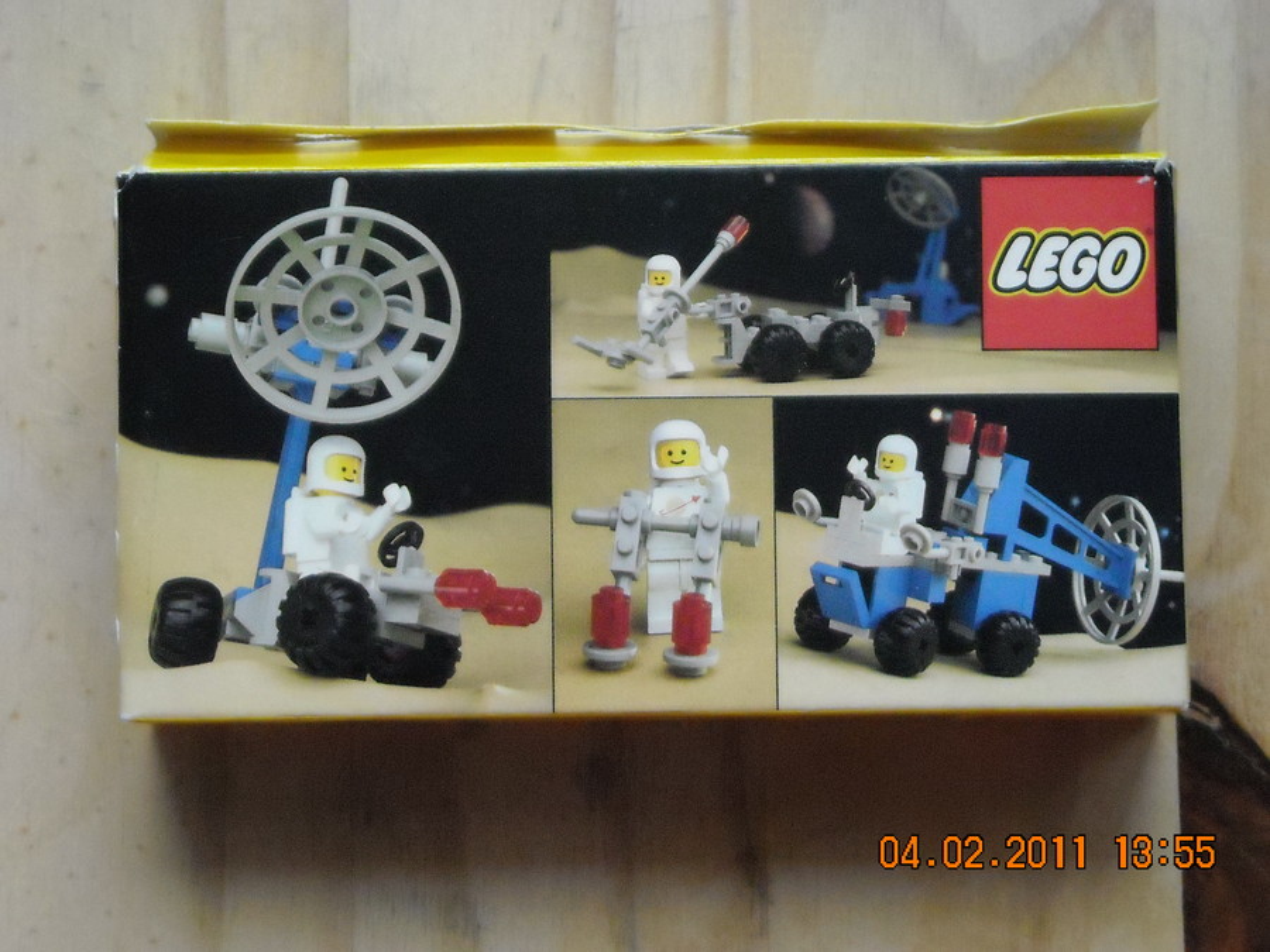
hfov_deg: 18.7
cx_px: 635
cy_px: 476
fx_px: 3852
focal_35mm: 105
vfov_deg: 14.1
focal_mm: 17.1
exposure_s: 1/154
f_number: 4.7
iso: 800
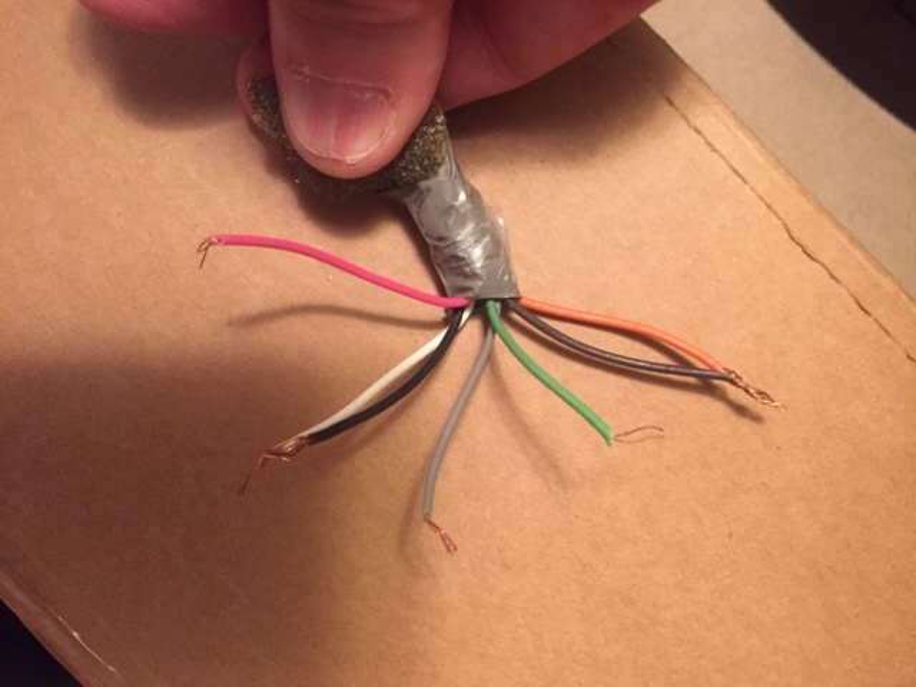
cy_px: 344
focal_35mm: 29
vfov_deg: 48.2
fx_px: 767
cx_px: 458
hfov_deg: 61.7
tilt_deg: -85.9
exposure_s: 1/15
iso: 320
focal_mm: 4.15
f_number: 2.2
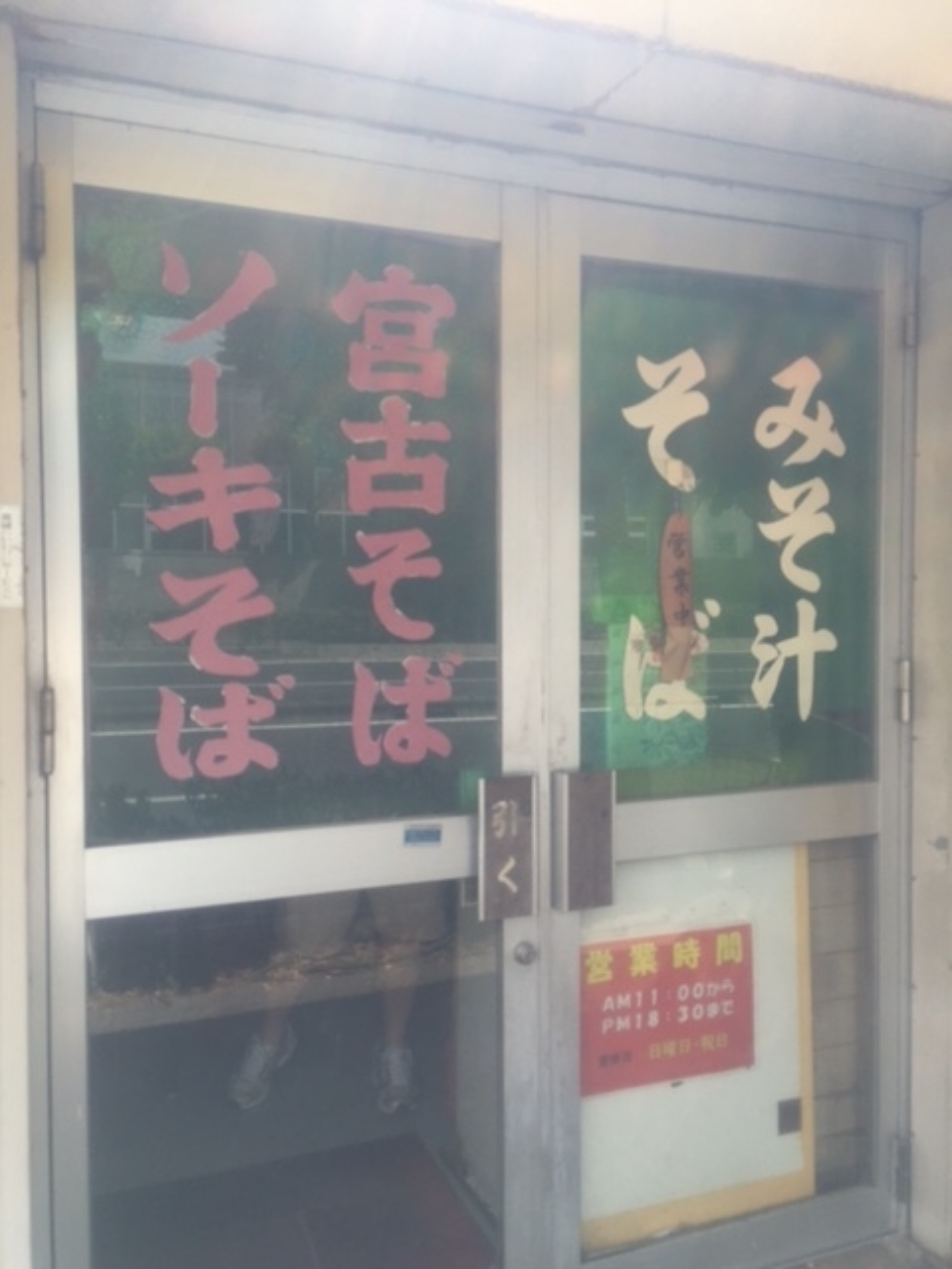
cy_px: 634
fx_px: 1063
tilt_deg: -1.2
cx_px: 476
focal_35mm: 29
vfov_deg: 61.7
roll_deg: +0.8
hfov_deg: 48.2
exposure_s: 1/581
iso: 32
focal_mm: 4.15
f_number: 2.2
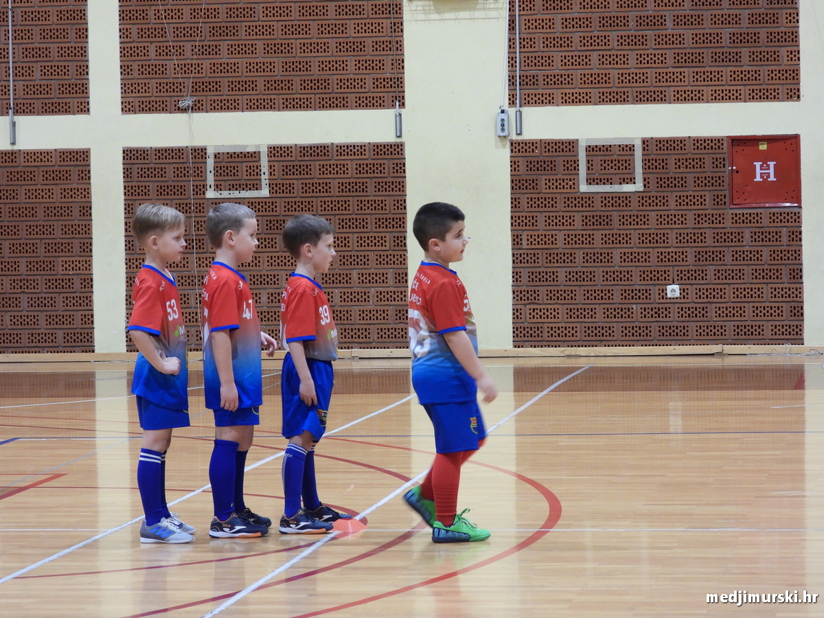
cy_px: 309
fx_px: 3452
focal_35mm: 145
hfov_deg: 13.6
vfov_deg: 10.2
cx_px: 412
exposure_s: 1/20
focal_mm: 26.1
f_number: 4
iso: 400
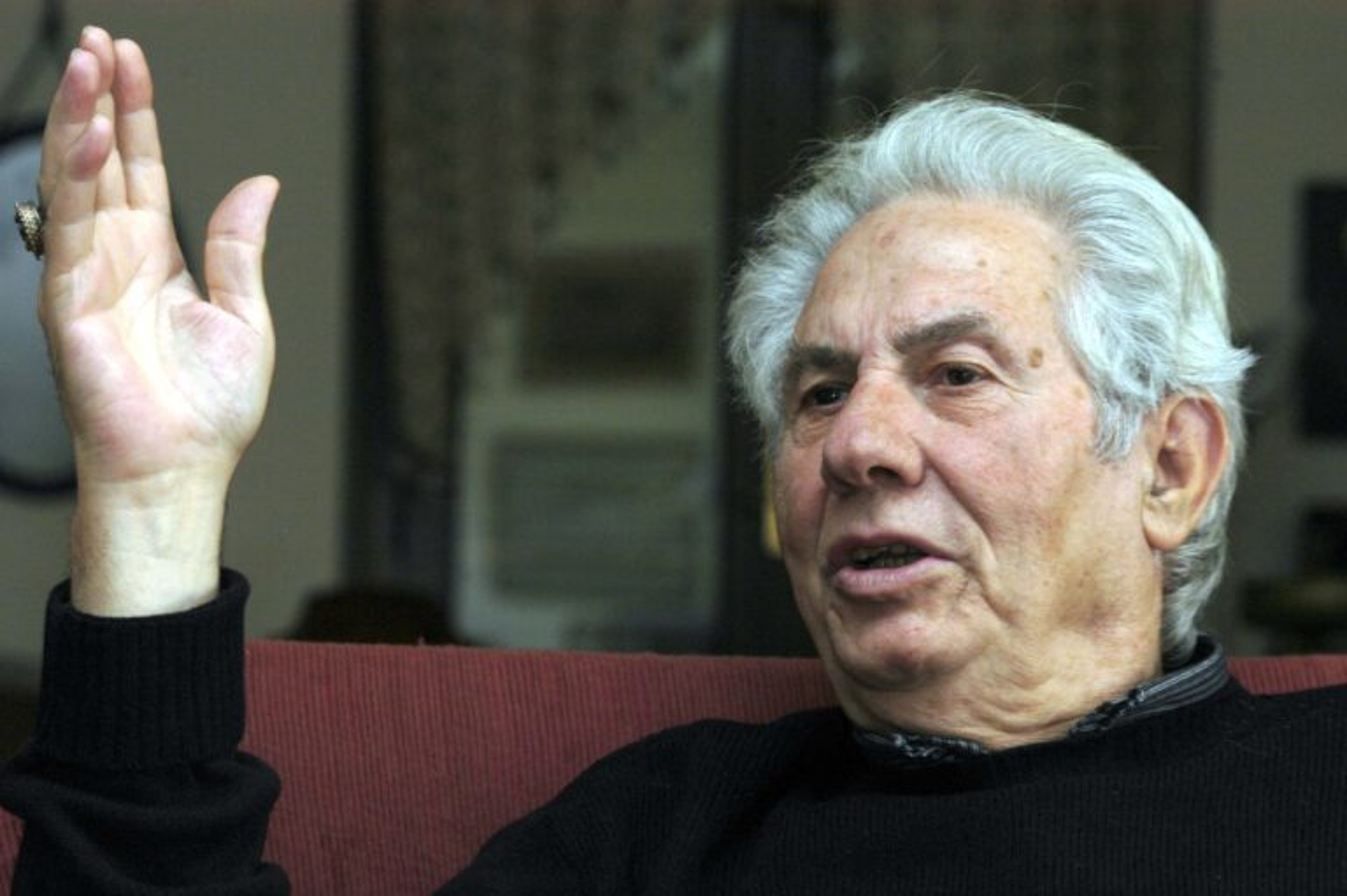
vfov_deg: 10.6
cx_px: 674
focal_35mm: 129
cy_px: 448
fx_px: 4823
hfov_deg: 15.9
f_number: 5.6
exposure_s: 1/60
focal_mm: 86
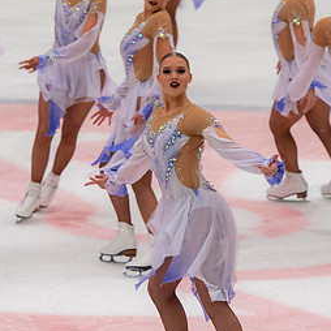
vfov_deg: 4.3
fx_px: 4414
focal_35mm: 408
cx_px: 167
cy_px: 109
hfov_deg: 4.3
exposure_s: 1/400
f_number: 3.5
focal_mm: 140
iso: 560
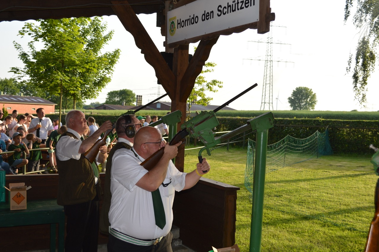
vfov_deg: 29.8
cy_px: 126
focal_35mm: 45
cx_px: 190
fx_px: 473
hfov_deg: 43.6
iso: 100
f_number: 4.5
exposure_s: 1/125
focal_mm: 30
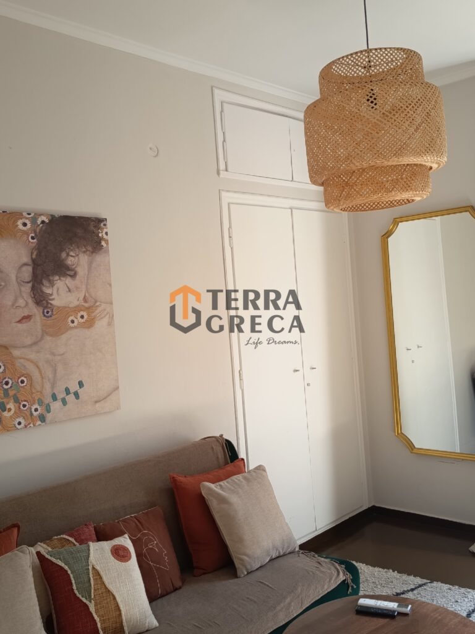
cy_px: 317
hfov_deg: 39.7
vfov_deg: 51.4
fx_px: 659
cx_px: 238
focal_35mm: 36
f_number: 1.7
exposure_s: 1/100
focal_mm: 5.27
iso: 194
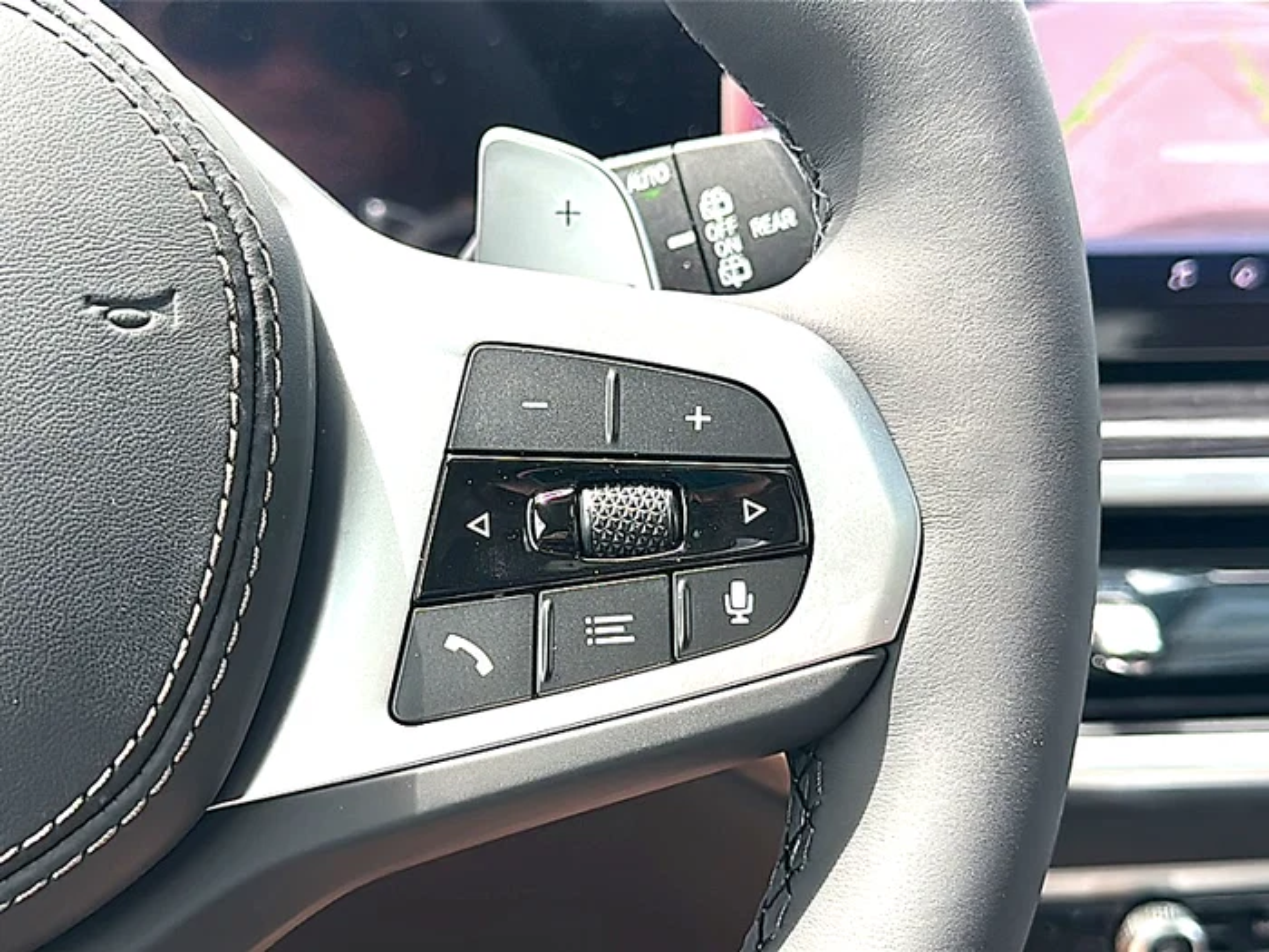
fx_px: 1576
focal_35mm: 43
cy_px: 476
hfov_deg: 43.9
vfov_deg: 33.6
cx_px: 634
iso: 100
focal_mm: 6.86
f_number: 1.78
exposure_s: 1/538
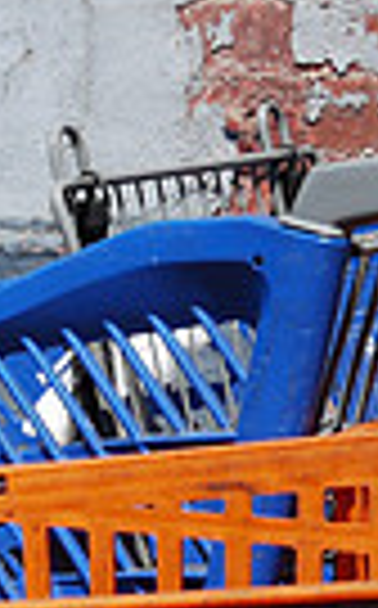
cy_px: 912
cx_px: -360
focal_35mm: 182
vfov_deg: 11.1
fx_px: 3009
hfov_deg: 7.0
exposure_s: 1/125
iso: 100
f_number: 13
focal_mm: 20
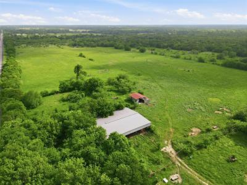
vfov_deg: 56.8
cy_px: 92
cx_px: 124
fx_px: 171
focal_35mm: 24
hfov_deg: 71.6
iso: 100
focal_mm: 4.5
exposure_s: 1/500
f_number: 2.8
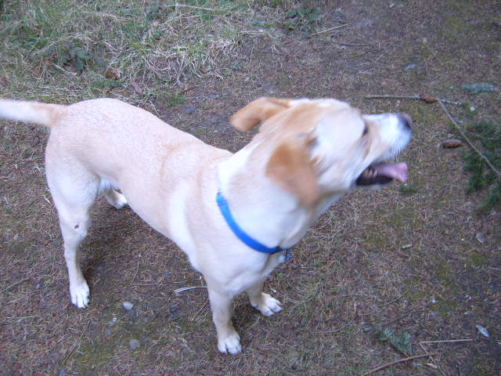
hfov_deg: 52.6
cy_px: 188
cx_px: 250
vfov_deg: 40.7
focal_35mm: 35
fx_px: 507
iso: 72
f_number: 2.8
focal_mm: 5.8
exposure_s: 1/30
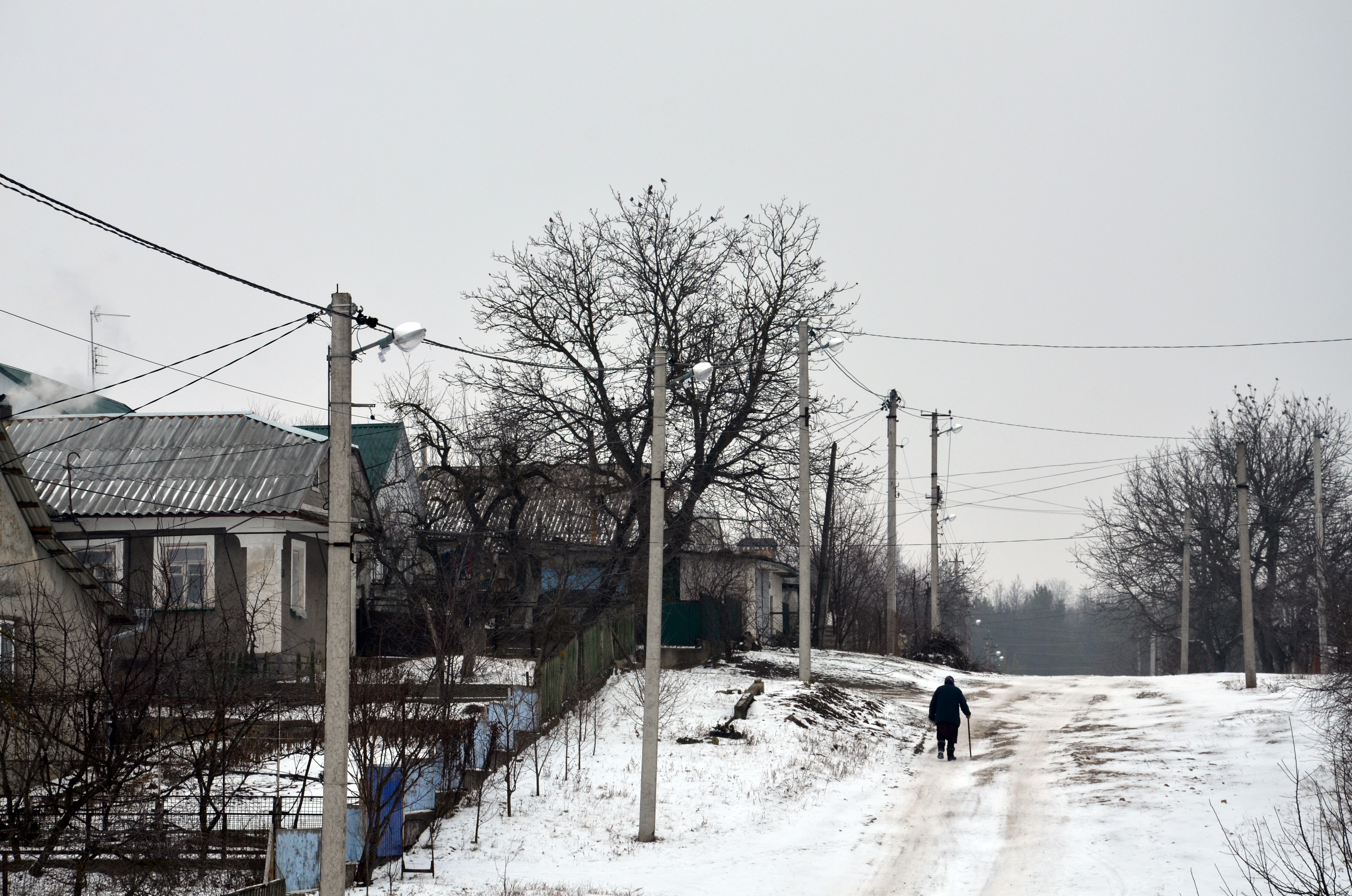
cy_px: 448
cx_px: 676
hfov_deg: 18.2
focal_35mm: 112
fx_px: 4216
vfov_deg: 12.1
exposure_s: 1/250
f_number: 8
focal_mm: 75
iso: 180
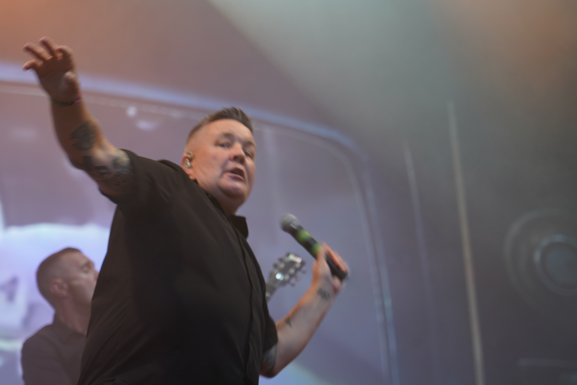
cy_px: 192
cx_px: 288
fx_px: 1683
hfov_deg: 19.5
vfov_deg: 13.0
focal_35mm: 105
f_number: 4
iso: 500
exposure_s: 1/160
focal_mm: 105
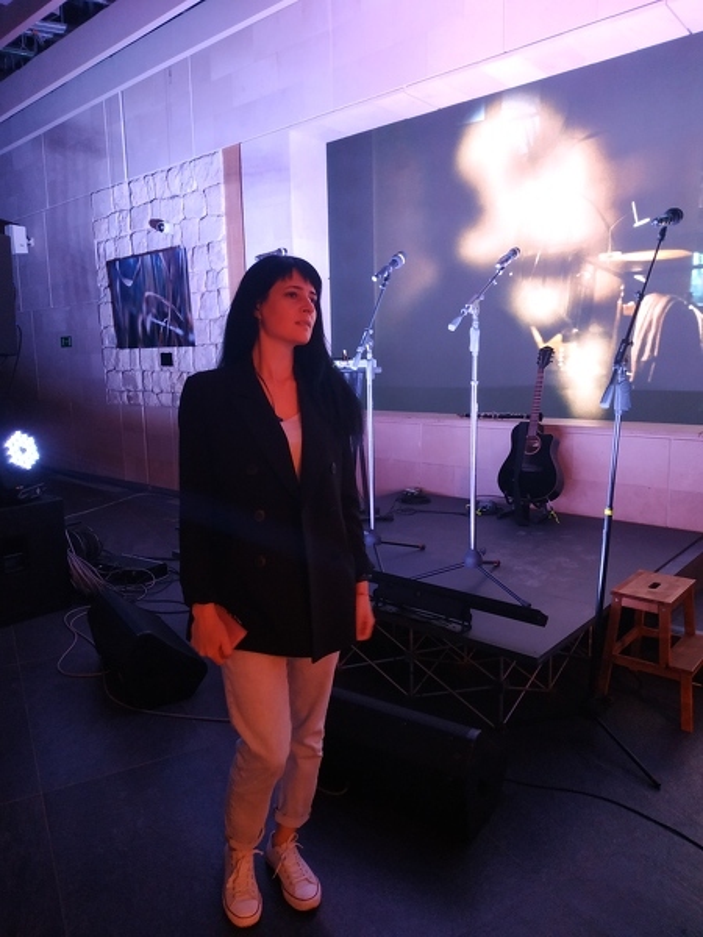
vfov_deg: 71.6
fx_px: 650
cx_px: 352
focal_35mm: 24
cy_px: 468
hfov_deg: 56.8
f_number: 1.9
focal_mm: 3.94
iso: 800
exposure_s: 1/20
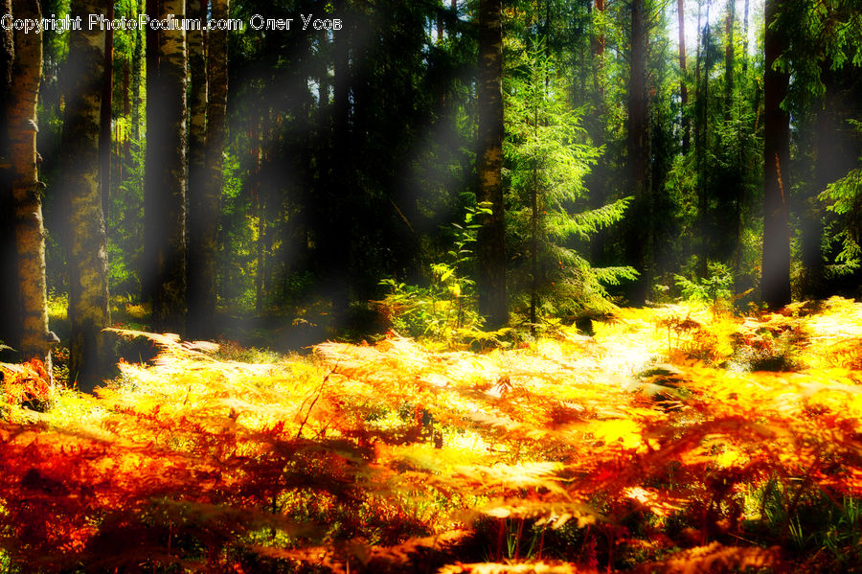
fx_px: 1077
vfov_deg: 29.8
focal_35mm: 45
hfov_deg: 43.6
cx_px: 431
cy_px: 287
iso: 100
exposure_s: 1/80
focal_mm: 30
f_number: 7.1
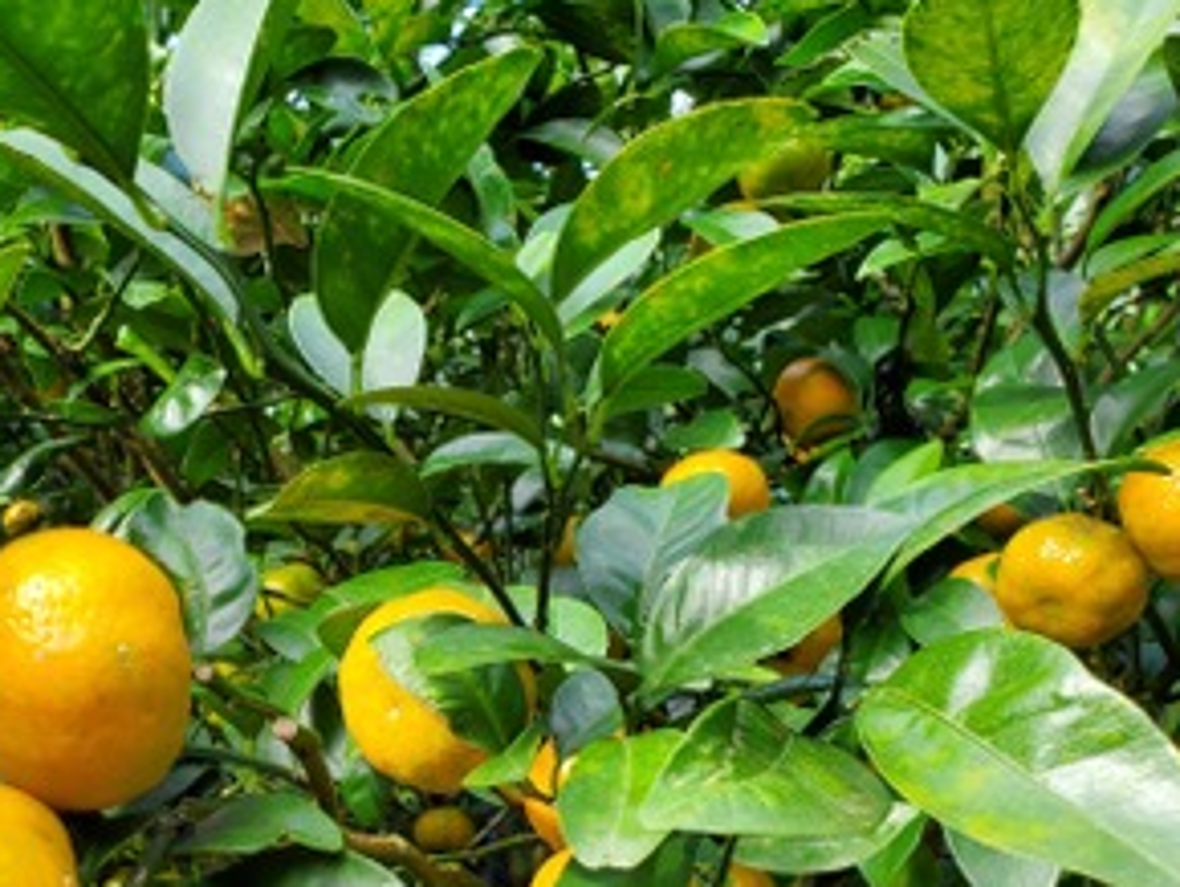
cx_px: 281
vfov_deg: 32.6
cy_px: 724
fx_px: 1467
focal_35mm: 43
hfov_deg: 42.3
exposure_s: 1/242
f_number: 2.4
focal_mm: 4.3
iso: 50
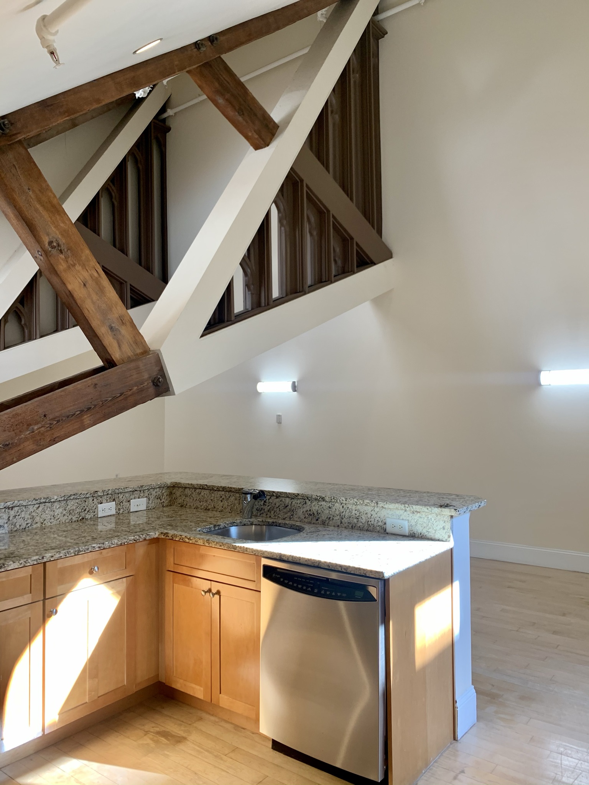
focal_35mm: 26
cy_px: 392
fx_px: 590
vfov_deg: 67.3
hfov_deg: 53.1
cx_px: 294
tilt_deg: +4.2
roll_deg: -0.2
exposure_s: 1/120
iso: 80
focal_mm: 4.25
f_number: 1.8
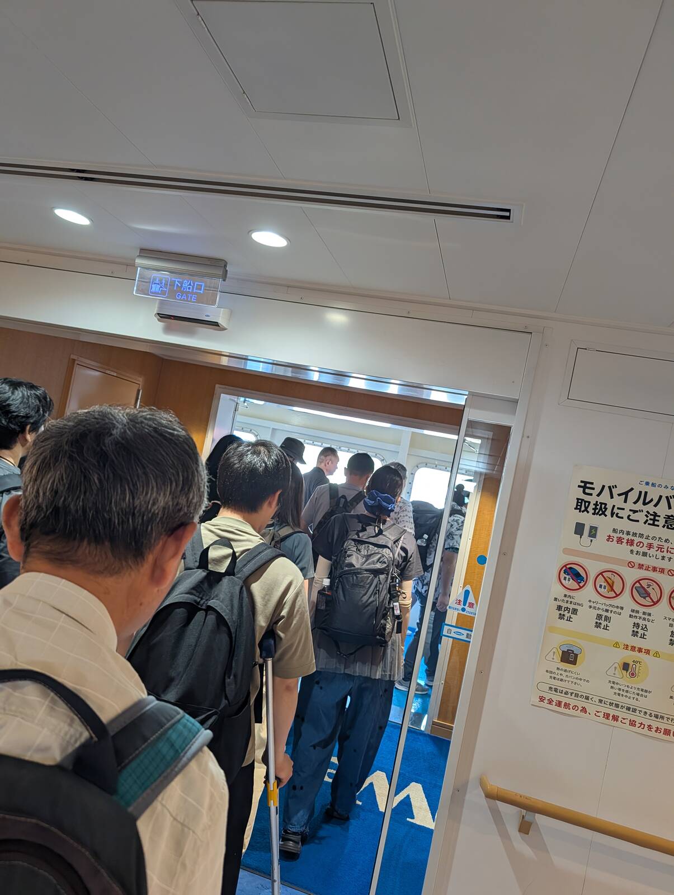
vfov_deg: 71.5
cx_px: 337
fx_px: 621
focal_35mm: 24
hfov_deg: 56.9
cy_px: 448
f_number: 1.68
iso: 161
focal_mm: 6.9
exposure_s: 1/120
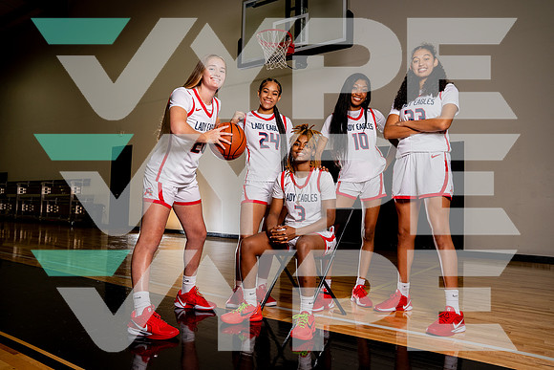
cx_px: 277
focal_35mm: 27
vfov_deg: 48.1
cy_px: 185
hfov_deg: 67.6
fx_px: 414
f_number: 7.1
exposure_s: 1/200
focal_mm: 26.9
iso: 640
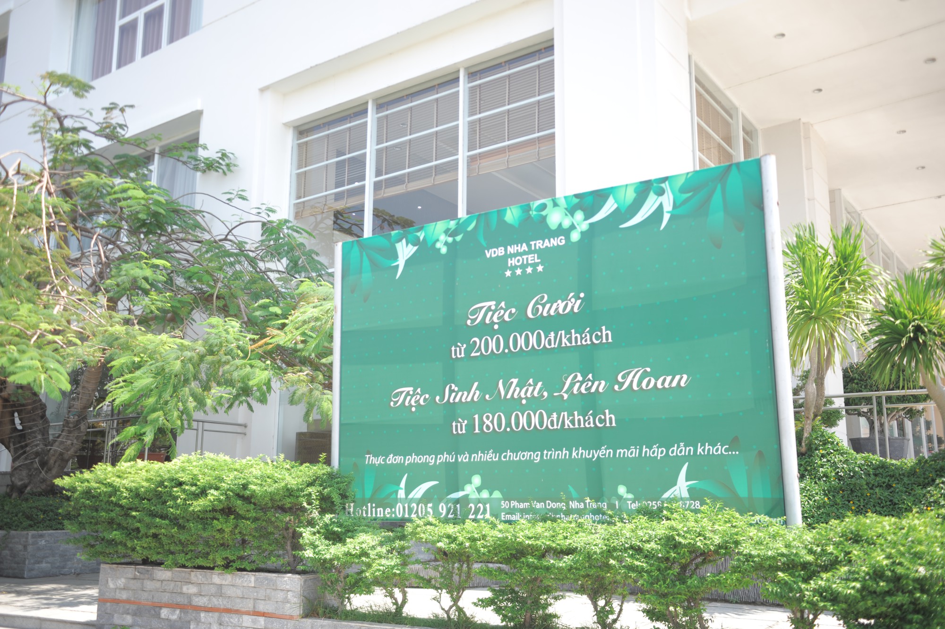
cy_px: 314
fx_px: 839
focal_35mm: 32
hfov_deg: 58.7
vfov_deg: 41.1
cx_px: 472
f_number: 2.8
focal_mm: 32
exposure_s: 1/800
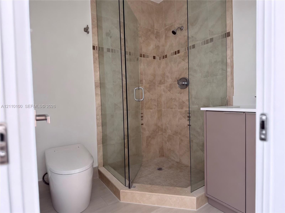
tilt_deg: -2.5
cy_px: 106
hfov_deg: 71.6
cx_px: 142
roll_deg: +2.3
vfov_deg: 56.8
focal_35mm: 24
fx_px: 198
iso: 160
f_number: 1.78
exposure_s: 1/121
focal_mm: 6.76
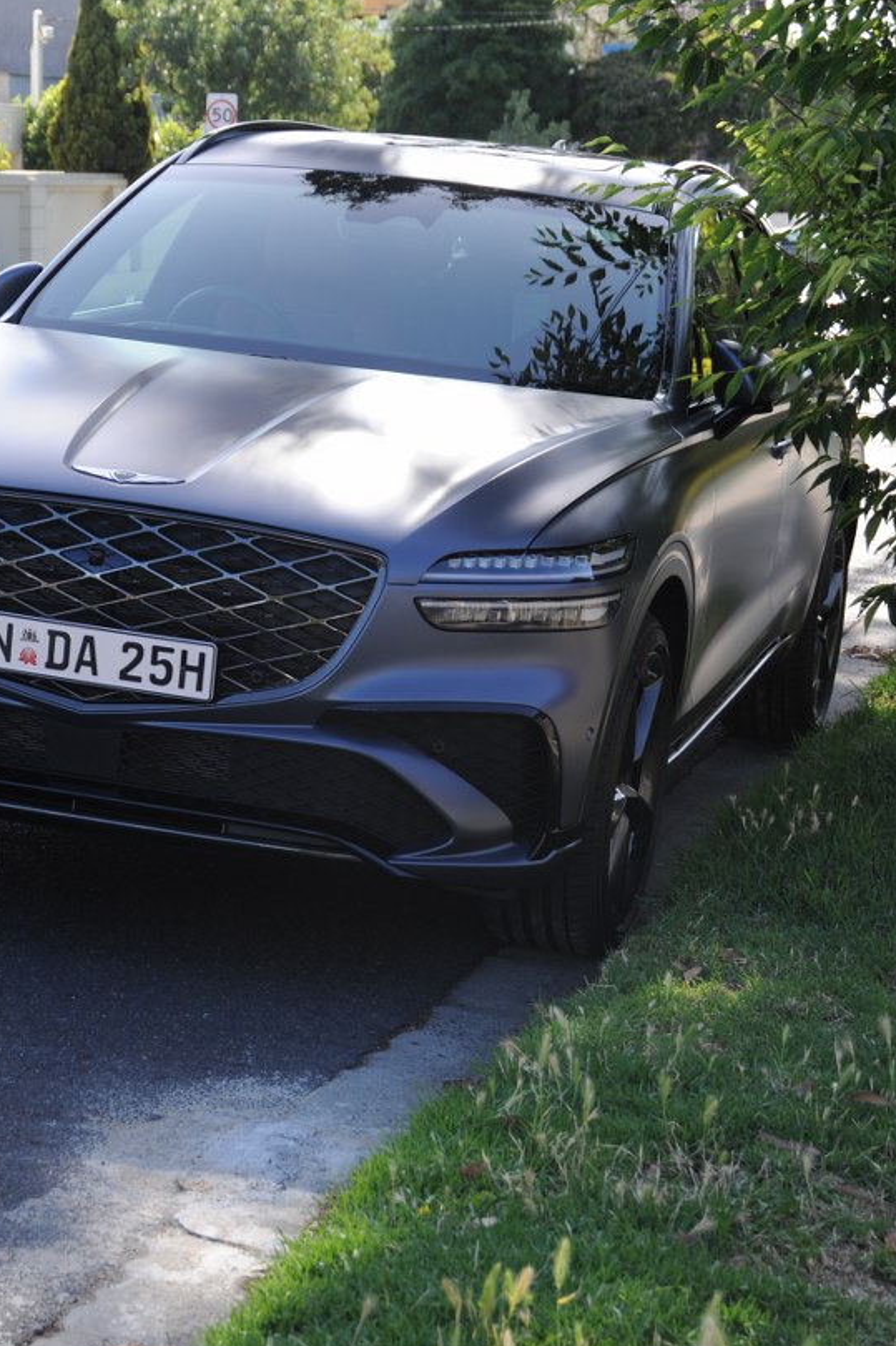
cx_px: 284
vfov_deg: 23.4
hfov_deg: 15.7
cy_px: 692
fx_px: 3249
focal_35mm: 87
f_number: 7.1
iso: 200
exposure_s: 1/200
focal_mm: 55
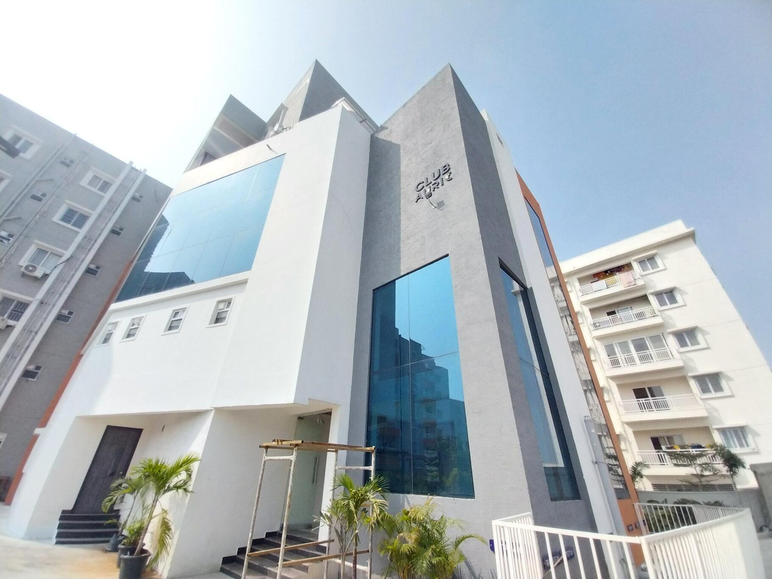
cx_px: 386
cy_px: 290
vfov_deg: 89.9
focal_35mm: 13
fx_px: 290
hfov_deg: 106.2
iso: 64
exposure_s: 1/810
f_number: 2.2
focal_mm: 1.3
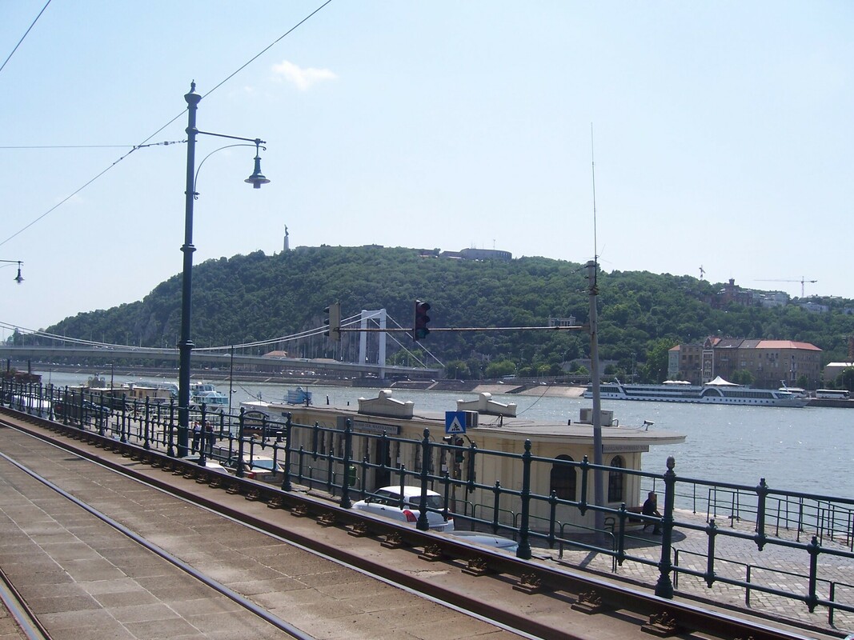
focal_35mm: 36
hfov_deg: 51.4
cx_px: 427
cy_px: 320
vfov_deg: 39.6
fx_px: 888
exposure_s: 1/640
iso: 80
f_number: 4.5
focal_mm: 6.2
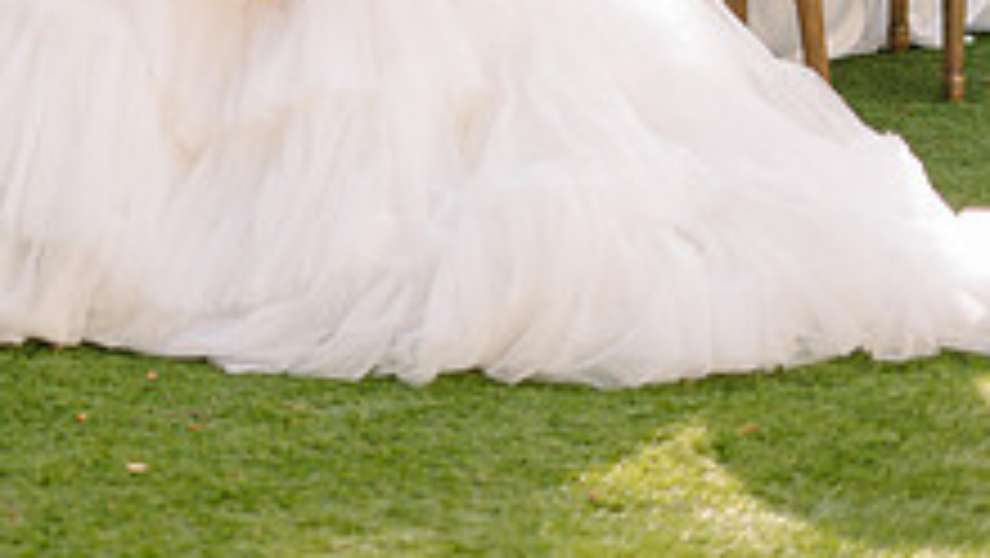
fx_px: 3624
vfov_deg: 8.6
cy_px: -277
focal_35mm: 138
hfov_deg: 15.1
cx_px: -144
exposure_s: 1/200
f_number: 2.2
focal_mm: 50
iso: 50
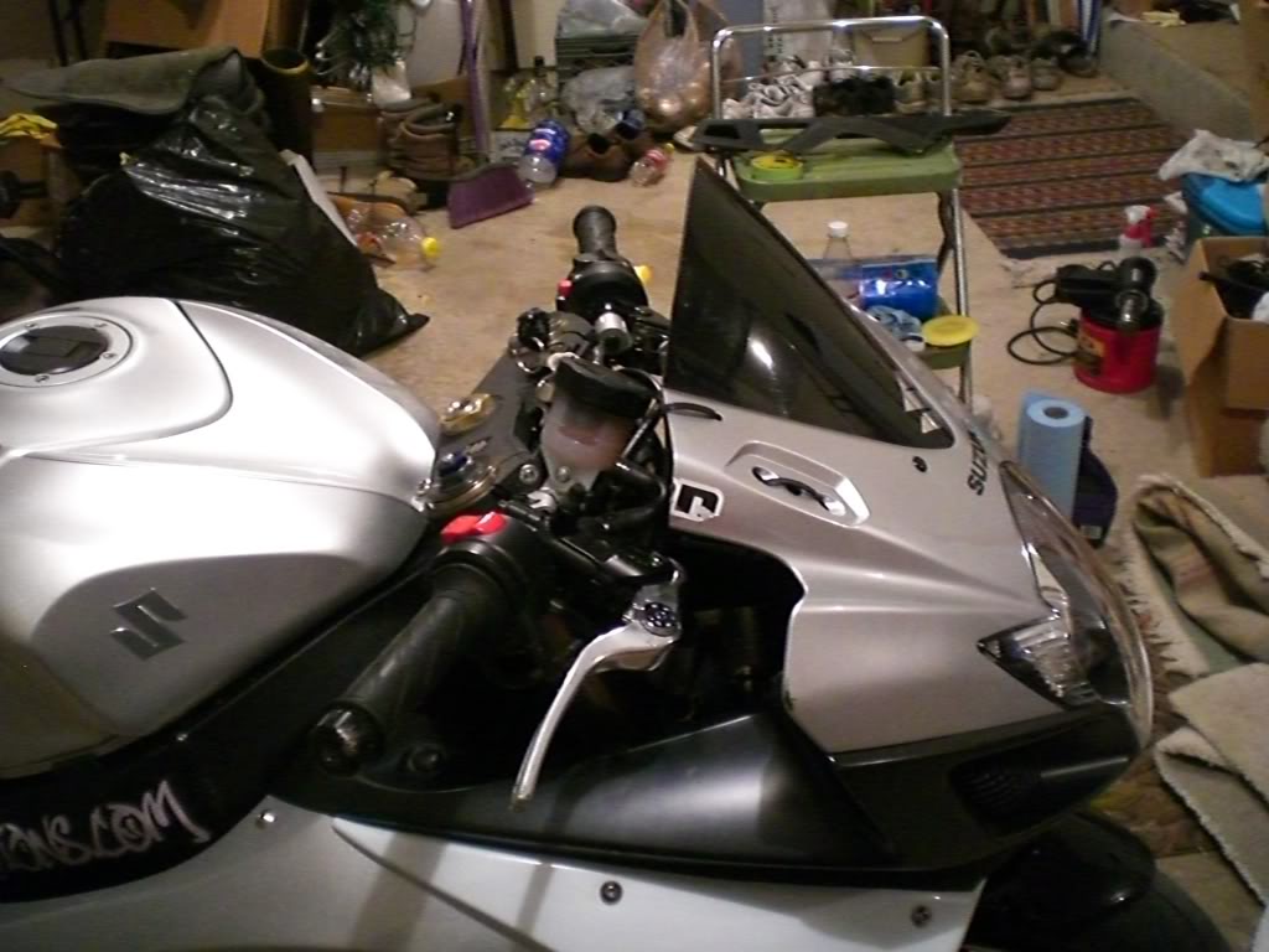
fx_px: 1393
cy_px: 476
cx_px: 634
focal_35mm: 38
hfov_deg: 49.0
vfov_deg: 37.7
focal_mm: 6.3
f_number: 3.1
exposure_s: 1/15
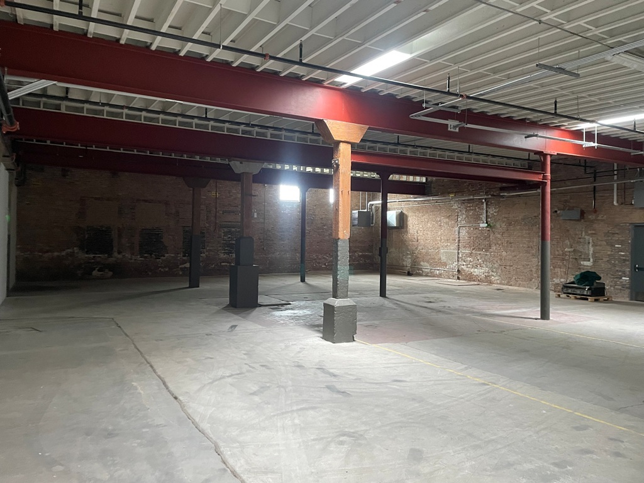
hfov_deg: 67.3
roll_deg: -0.5
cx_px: 322
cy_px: 242
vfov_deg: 53.1
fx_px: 484
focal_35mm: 26
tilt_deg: +1.4
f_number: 1.6
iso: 400
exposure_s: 1/60
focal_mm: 4.2
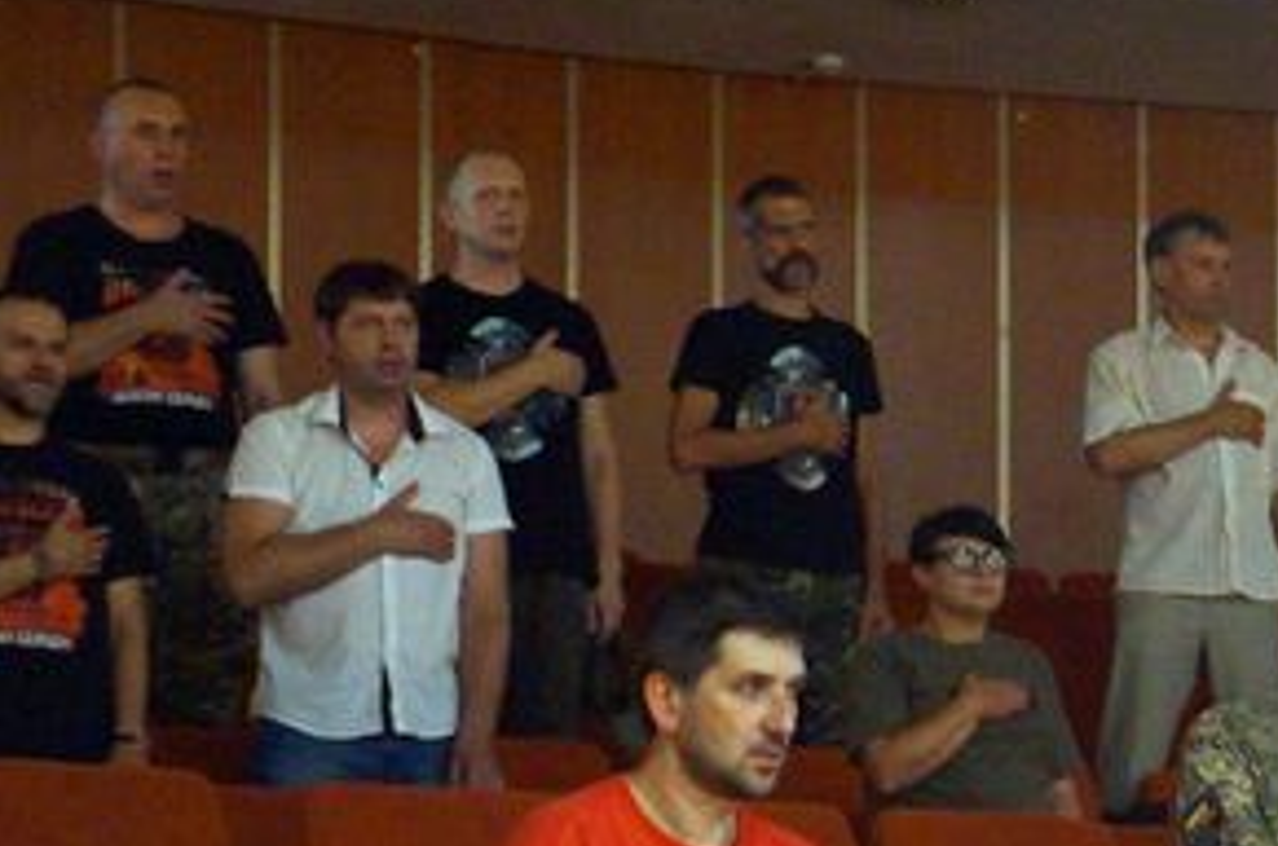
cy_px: 712
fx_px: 5781
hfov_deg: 12.4
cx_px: 1467
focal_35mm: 163
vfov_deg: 8.4
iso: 3200
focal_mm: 45
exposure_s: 1/40
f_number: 4.5
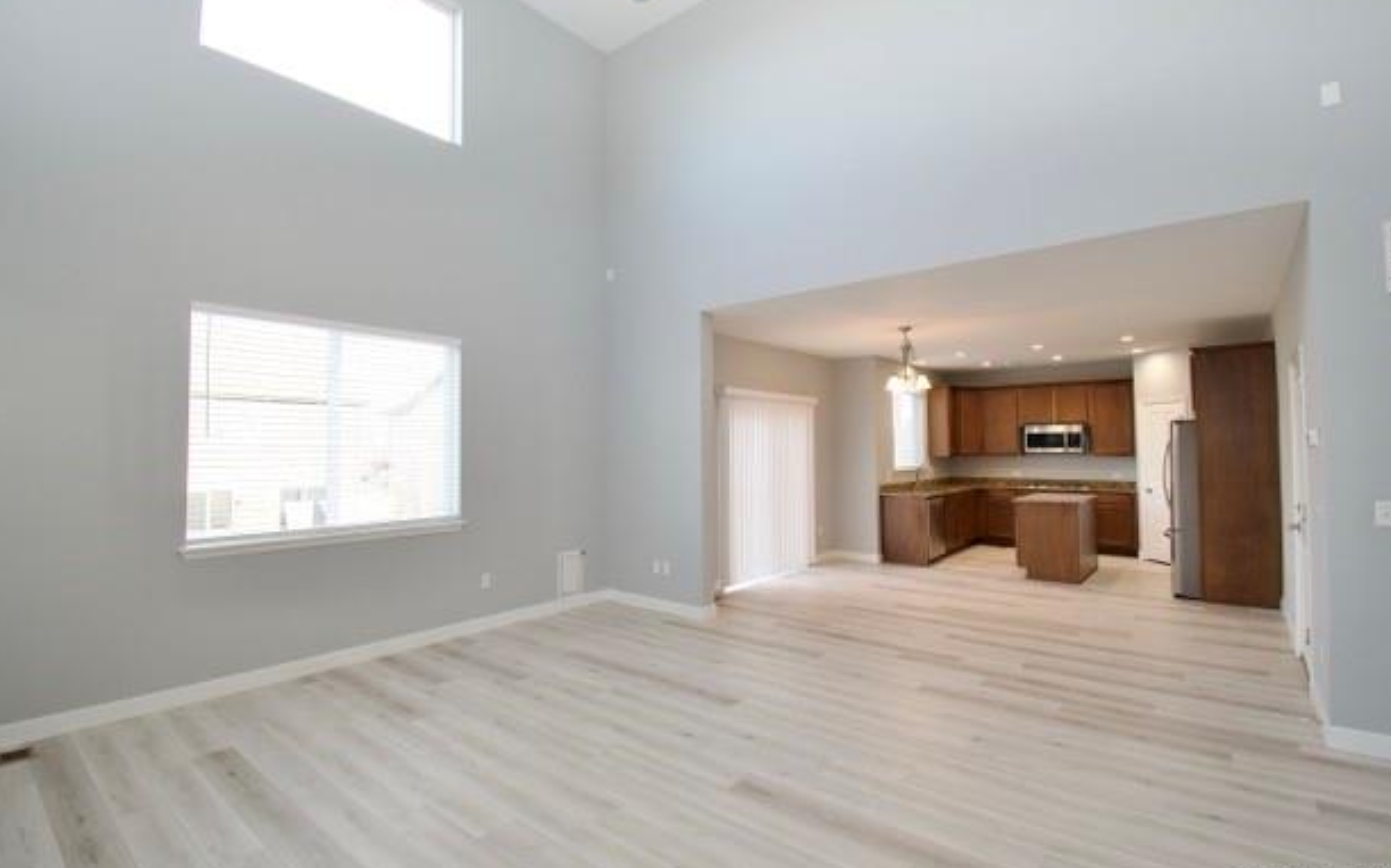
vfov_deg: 71.2
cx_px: 680
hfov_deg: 97.8
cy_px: 422
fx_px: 606
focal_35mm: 16
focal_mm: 10
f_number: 7.1
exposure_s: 1/10
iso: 100
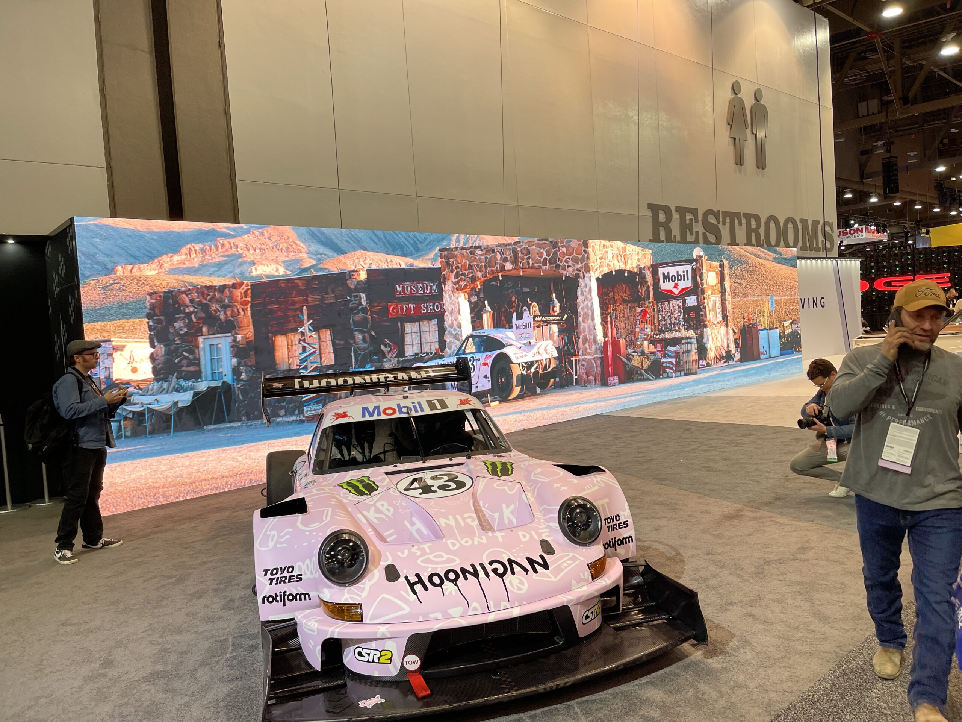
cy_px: 361
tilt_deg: -2.9
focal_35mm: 26
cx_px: 481
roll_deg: +3.5
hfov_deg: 67.3
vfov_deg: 53.1
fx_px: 723
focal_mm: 5.1
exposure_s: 1/120
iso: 100
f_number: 1.6
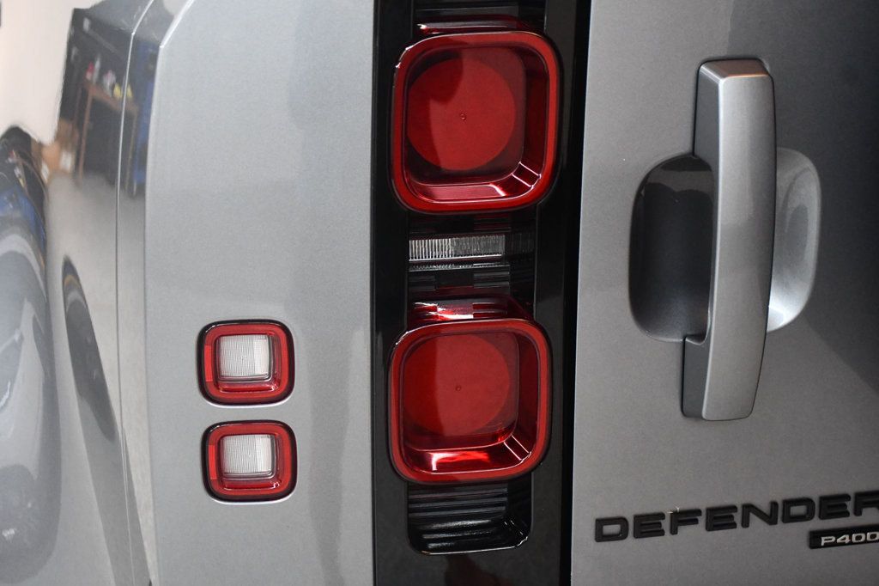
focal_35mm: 57
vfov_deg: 23.8
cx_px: 440
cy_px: 293
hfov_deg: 35.1
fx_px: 1391
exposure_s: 1/60
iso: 3200
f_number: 4.2
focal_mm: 38
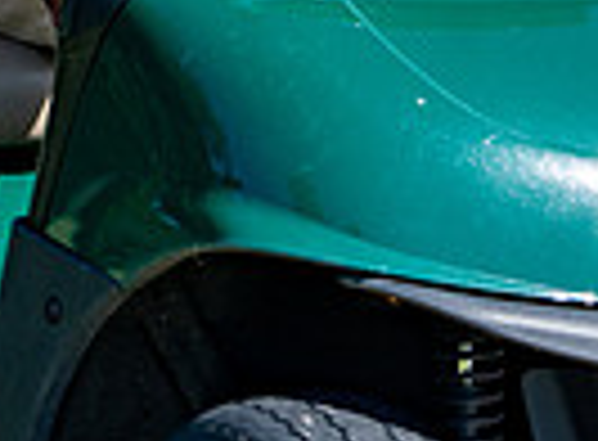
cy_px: -419
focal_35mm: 623
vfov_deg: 2.4
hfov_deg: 3.2
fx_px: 10695
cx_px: 235
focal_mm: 112
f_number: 5
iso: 125
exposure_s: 1/640
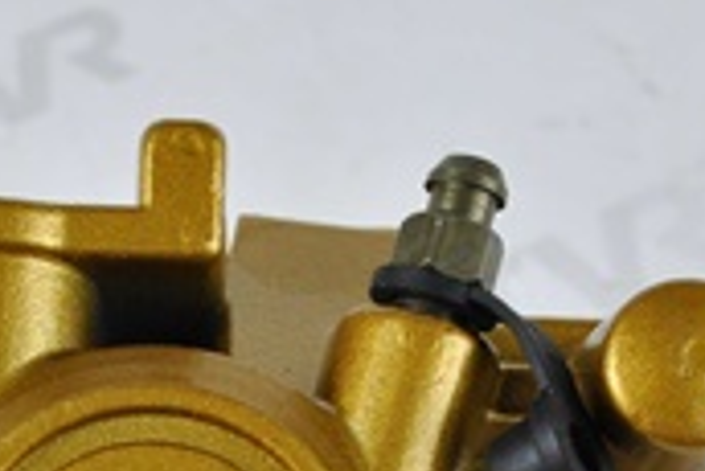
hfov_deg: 16.3
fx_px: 2450
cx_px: 141
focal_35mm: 125
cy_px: 750
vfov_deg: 10.5
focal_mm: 24
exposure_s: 1/20
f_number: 6.3
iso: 200
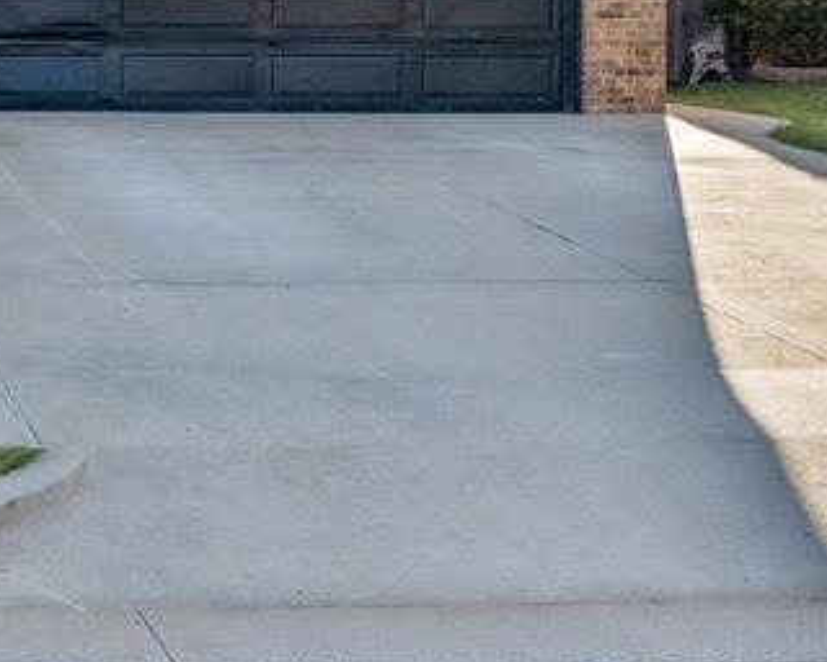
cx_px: -208
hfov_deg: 21.6
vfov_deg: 18.4
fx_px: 1983
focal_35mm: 81
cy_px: -21
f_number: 8
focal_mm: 18
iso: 200
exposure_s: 1/500
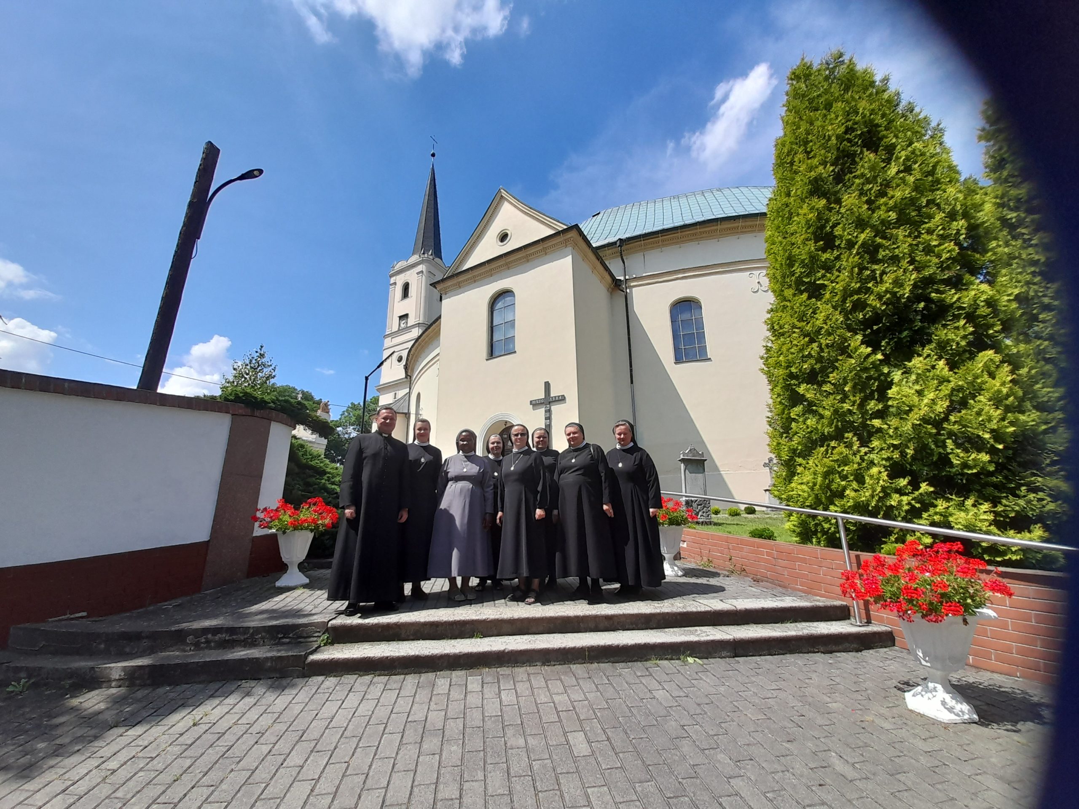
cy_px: 404
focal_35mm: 13
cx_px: 540
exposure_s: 1/1399
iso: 40
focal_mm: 1.42
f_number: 2.2
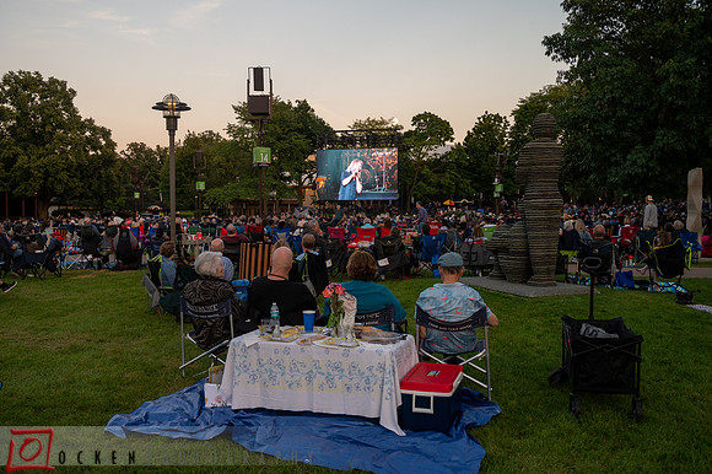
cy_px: 240
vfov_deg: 39.0
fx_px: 670
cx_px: 341
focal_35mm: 34
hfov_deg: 56.0
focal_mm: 31.5
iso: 400
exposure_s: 1/160
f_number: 5
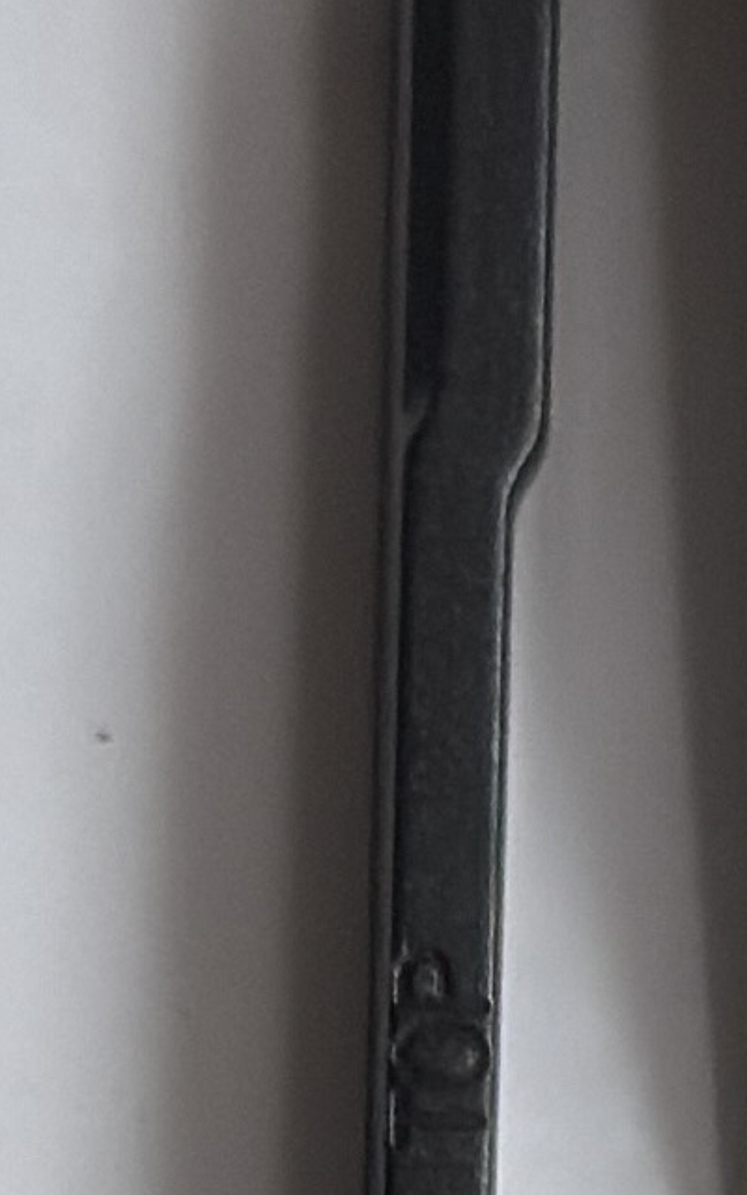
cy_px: 2851
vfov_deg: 6.1
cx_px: 2146
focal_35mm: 331
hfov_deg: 3.9
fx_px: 10782
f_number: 1.78
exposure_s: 1/80
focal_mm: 6.76
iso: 100
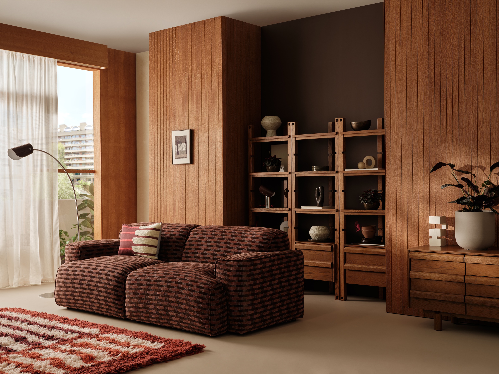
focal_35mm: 45
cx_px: 250
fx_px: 649
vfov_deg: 32.2
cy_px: 187
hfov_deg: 42.1
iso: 200
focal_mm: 56.5
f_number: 9
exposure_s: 1/2
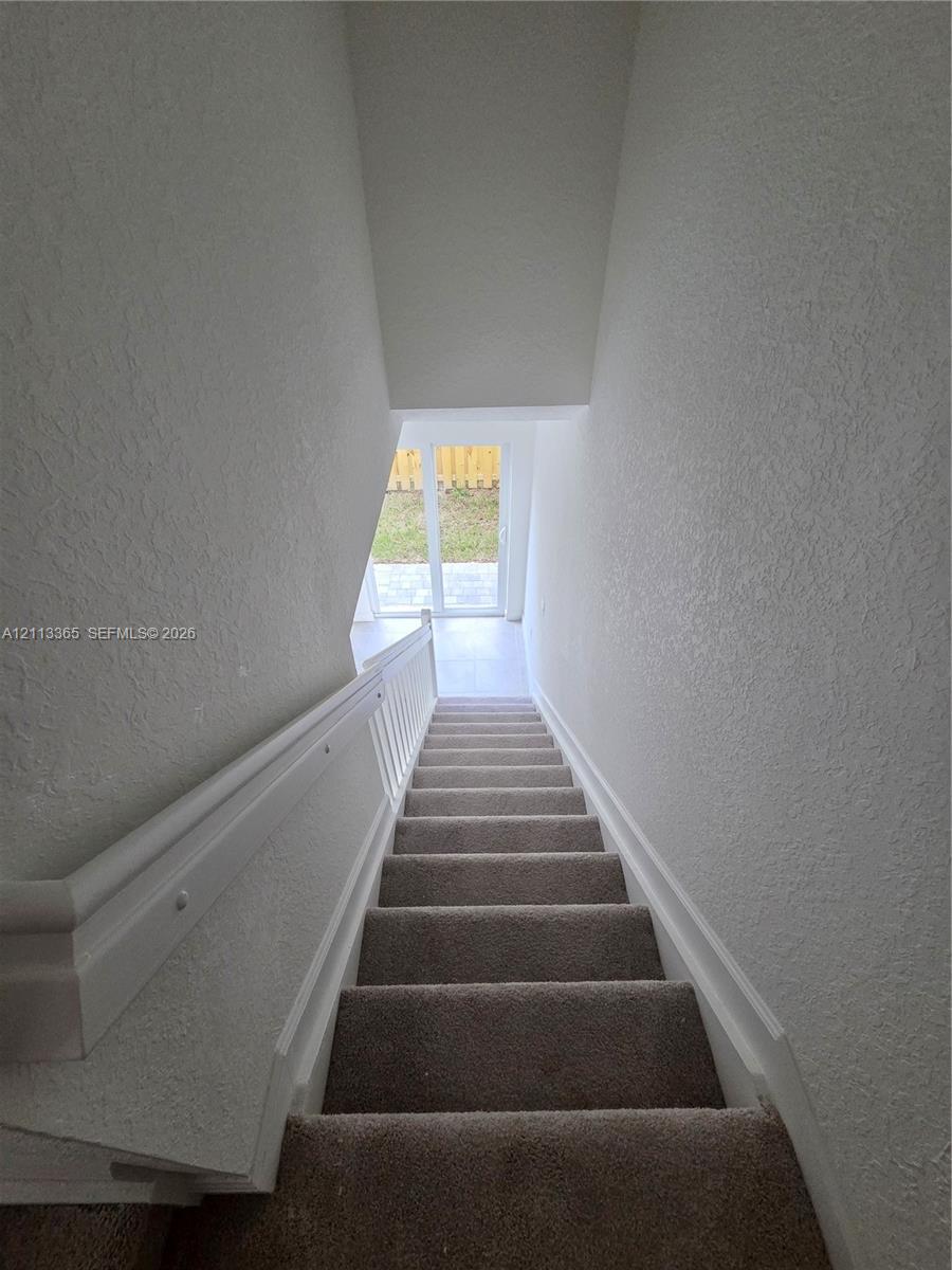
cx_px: 476
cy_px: 635
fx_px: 477
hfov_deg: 89.9
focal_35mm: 13
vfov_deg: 106.2
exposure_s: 1/60
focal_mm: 2.2
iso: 500
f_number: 2.2
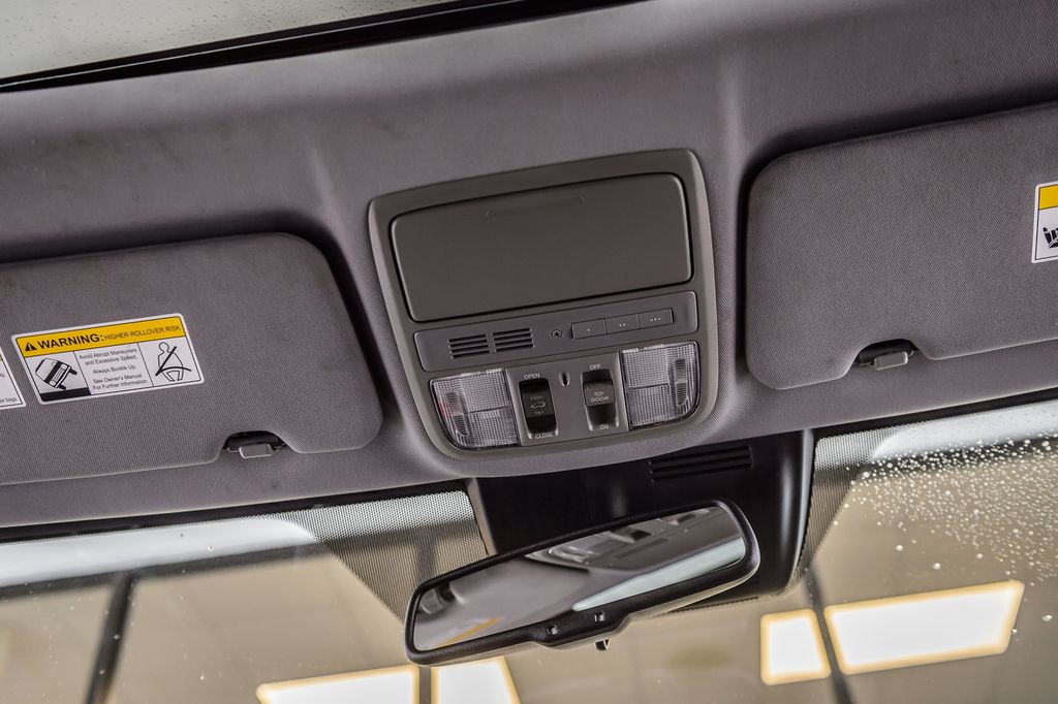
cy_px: 352
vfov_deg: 35.0
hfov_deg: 50.7
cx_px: 529
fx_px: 1116
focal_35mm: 38
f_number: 4
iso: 400
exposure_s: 1/80
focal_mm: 38
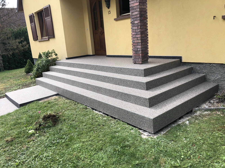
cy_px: 84
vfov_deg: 49.7
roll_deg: +5.0
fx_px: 182
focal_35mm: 28
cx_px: 112
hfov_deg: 63.4
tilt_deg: -13.5
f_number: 1.8
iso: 20
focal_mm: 4
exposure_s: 1/623
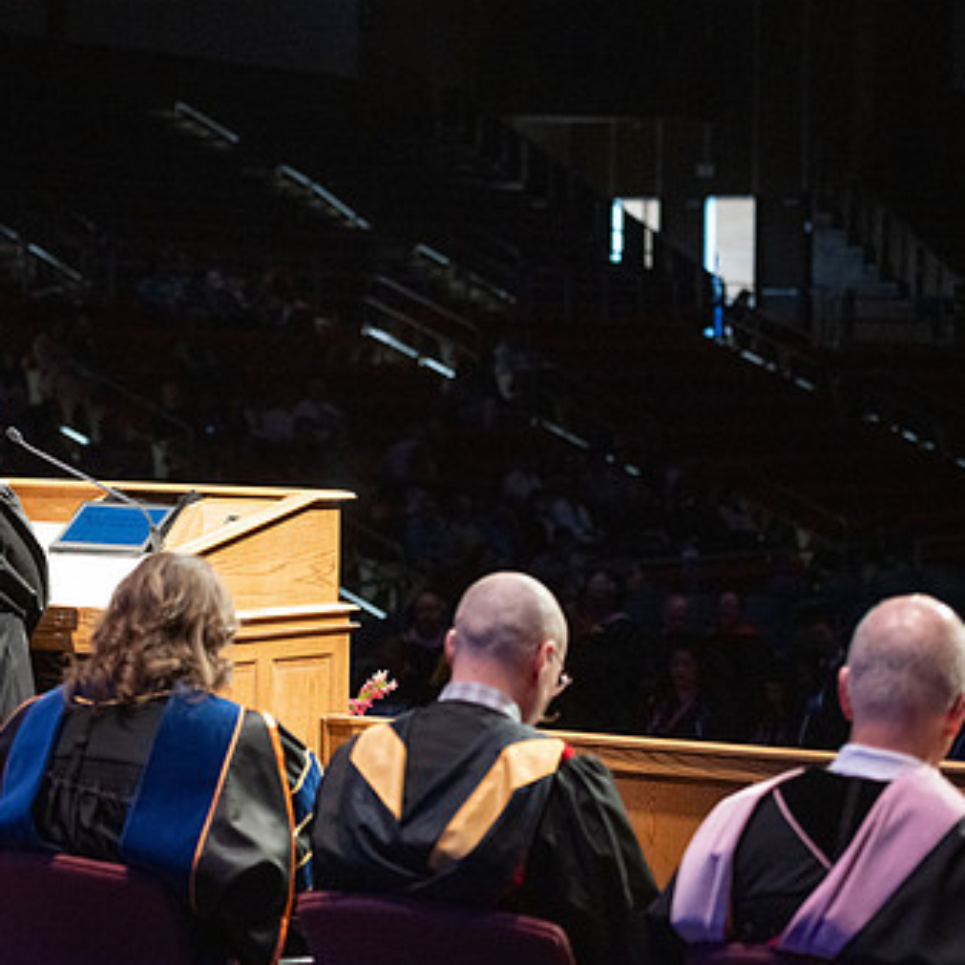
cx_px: 232
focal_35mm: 106
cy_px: 445
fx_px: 3343
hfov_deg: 16.3
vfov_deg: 16.4
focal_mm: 70
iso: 2500
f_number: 2.8
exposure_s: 1/400
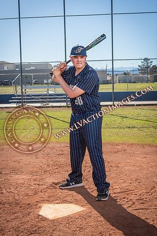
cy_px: 118
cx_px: 78
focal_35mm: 50
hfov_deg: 27.0
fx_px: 327
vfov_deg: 39.6
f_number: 8
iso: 200
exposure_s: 1/250
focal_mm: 50
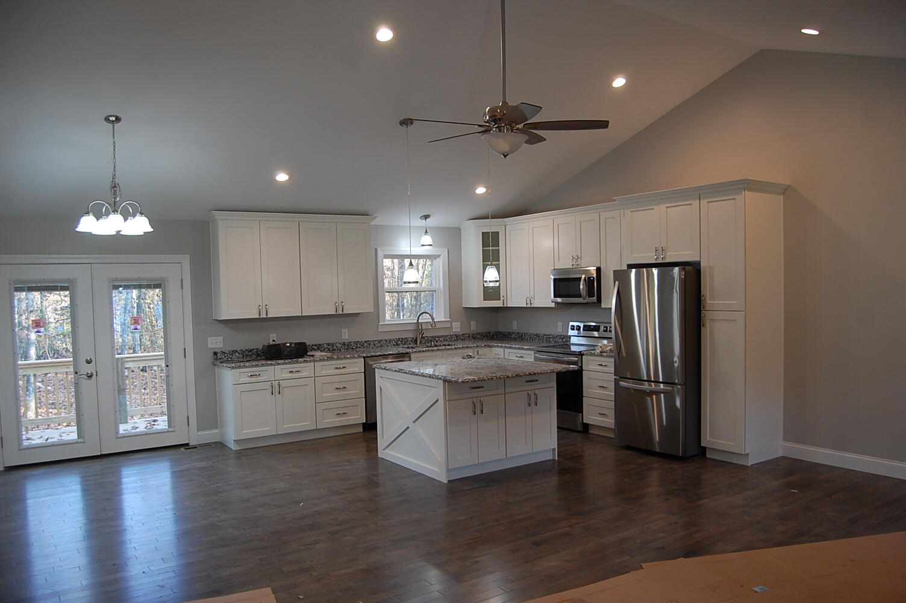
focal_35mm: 27
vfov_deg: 47.8
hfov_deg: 67.4
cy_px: 302
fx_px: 679
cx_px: 453
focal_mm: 18
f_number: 4
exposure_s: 1/60
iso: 400
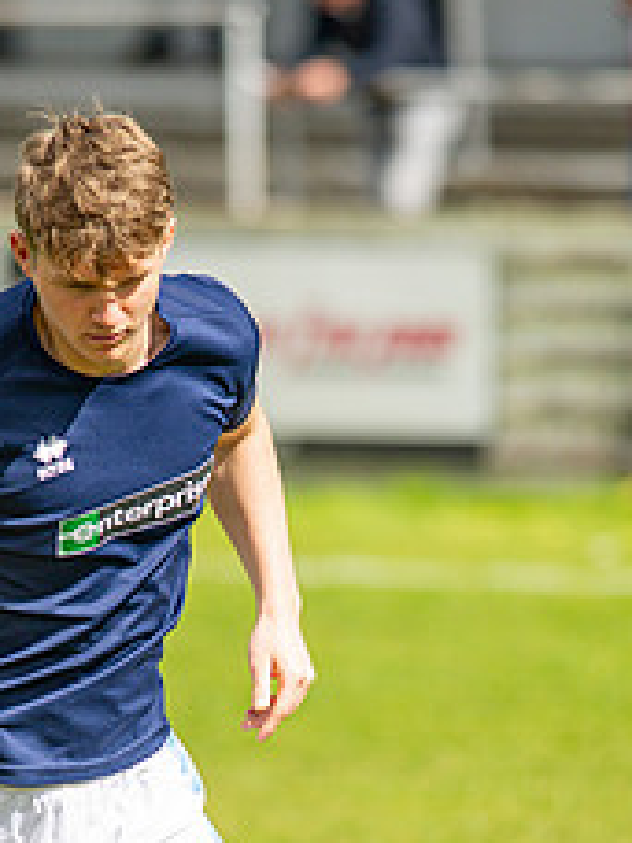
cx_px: 281
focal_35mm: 478
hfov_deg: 3.1
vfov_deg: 4.1
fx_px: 11636
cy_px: 684
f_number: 1.8
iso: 200
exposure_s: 1/8000
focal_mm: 135
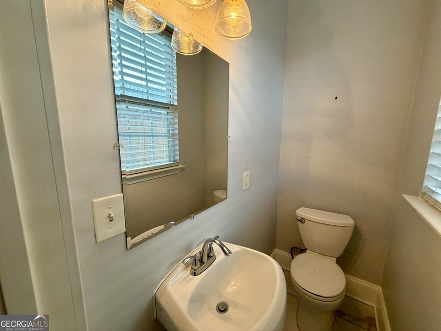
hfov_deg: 102.1
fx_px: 178
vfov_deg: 85.7
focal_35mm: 14
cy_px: 166
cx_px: 220
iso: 200
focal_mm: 2.22
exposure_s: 1/120
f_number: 2.2
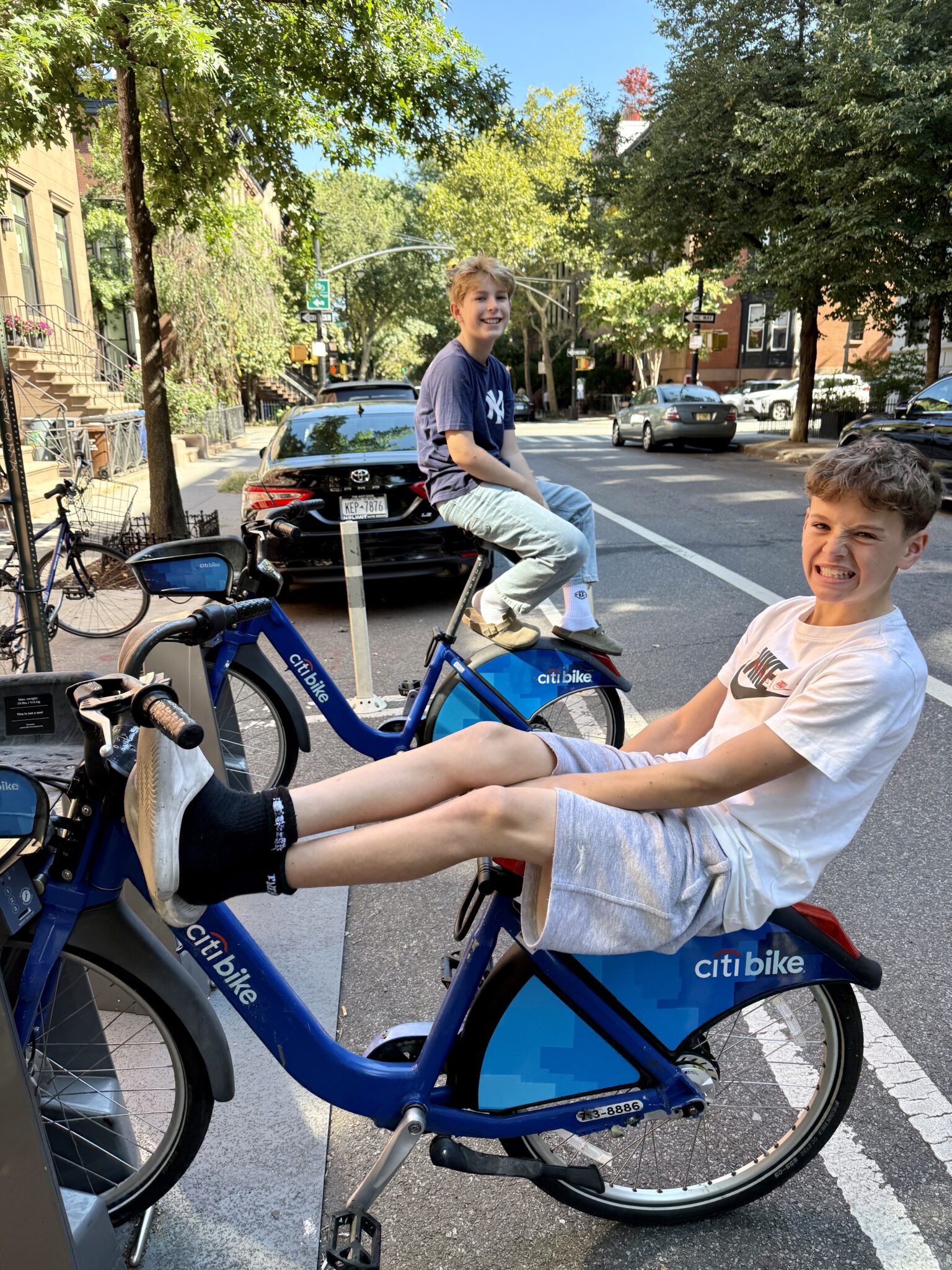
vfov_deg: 71.6
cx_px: 476
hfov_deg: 56.8
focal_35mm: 24
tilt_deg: -16.3
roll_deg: -0.6
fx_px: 880
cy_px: 635
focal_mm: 6.76
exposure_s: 1/501
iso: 100
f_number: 1.78
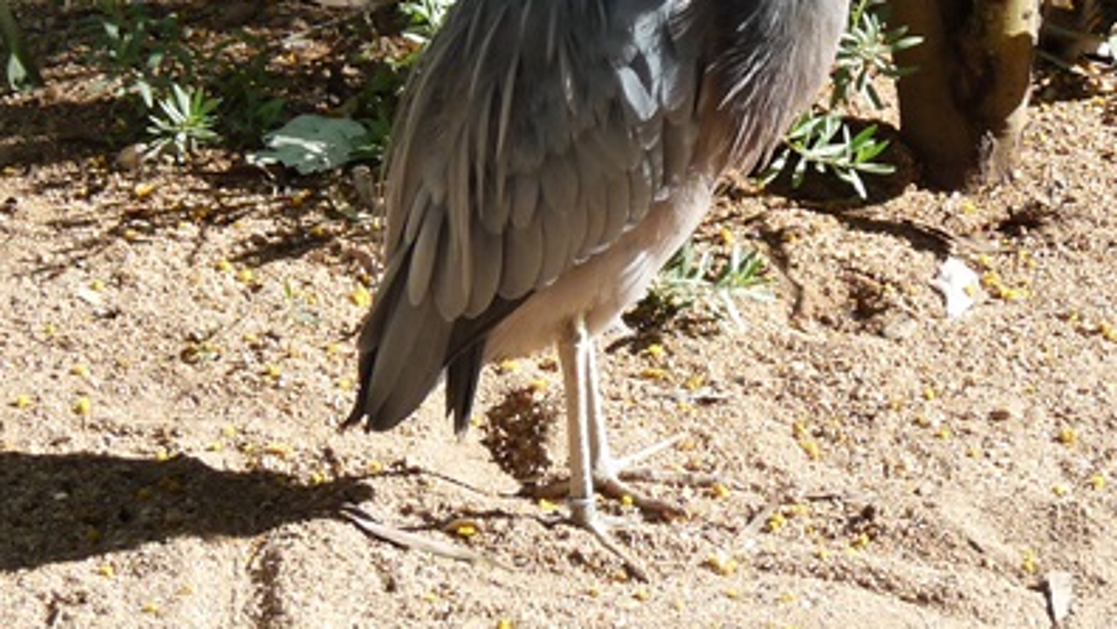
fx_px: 7051
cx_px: 584
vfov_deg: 5.1
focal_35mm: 238
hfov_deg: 9.1
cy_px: 154
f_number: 4
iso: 160
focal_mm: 17.4
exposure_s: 1/250
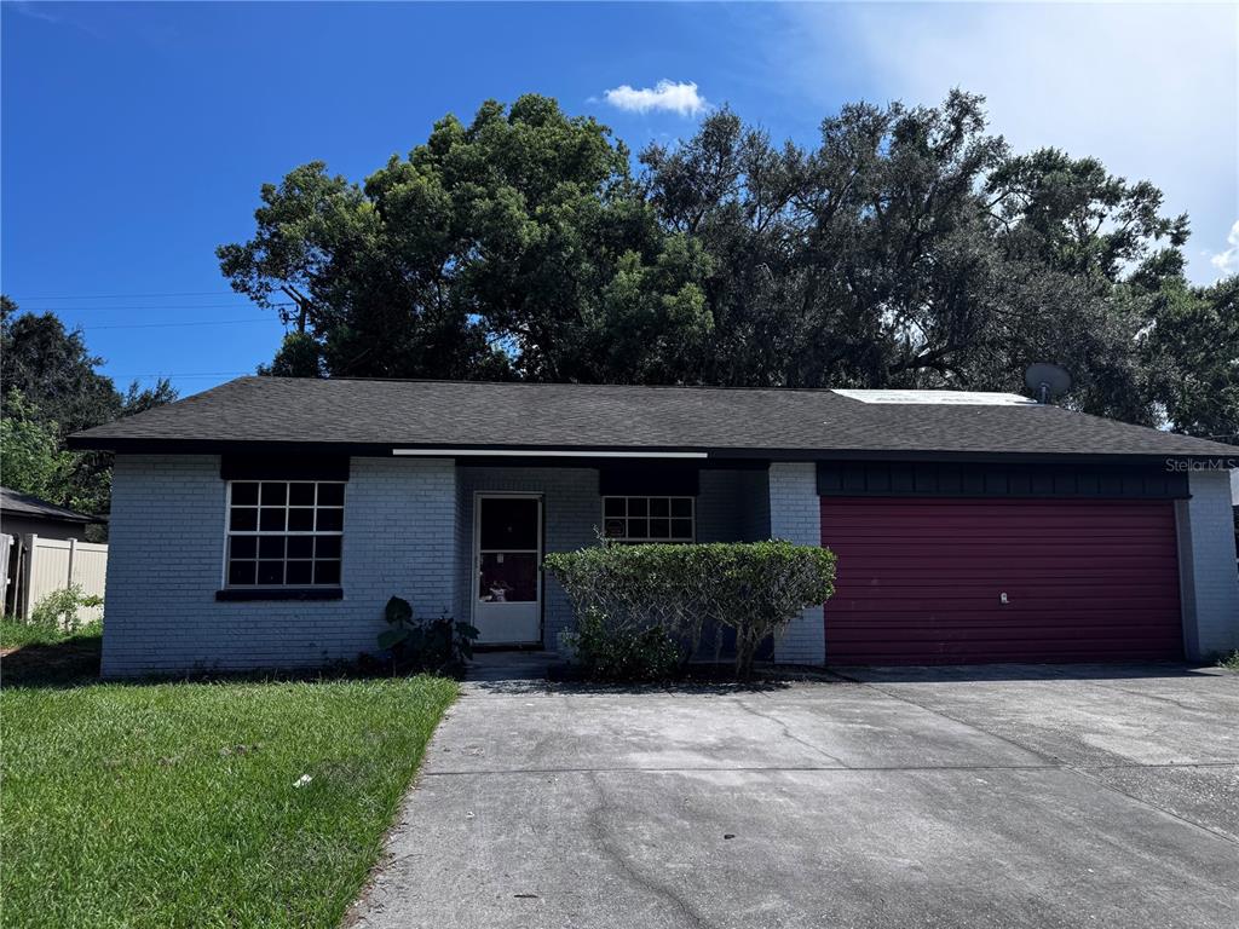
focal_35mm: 24
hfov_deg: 71.6
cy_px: 464
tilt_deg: +6.3
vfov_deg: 56.8
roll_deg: -0.1
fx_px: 859
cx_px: 620
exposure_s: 1/4049
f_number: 1.78
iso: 80
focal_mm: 6.76
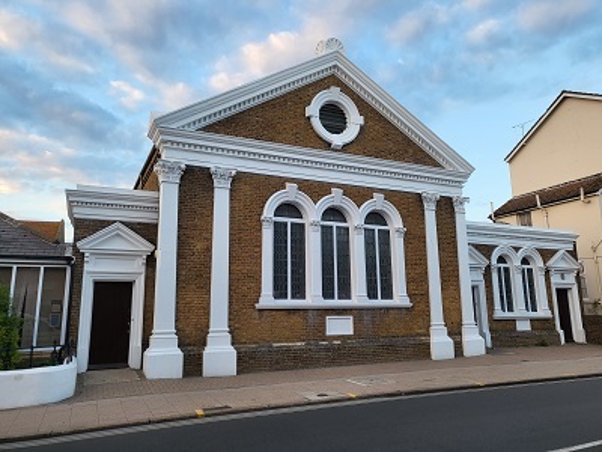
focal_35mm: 26
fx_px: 452
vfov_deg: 53.1
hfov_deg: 67.3
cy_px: 226
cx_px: 301
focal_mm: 4.25
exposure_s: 1/208
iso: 50
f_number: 1.8
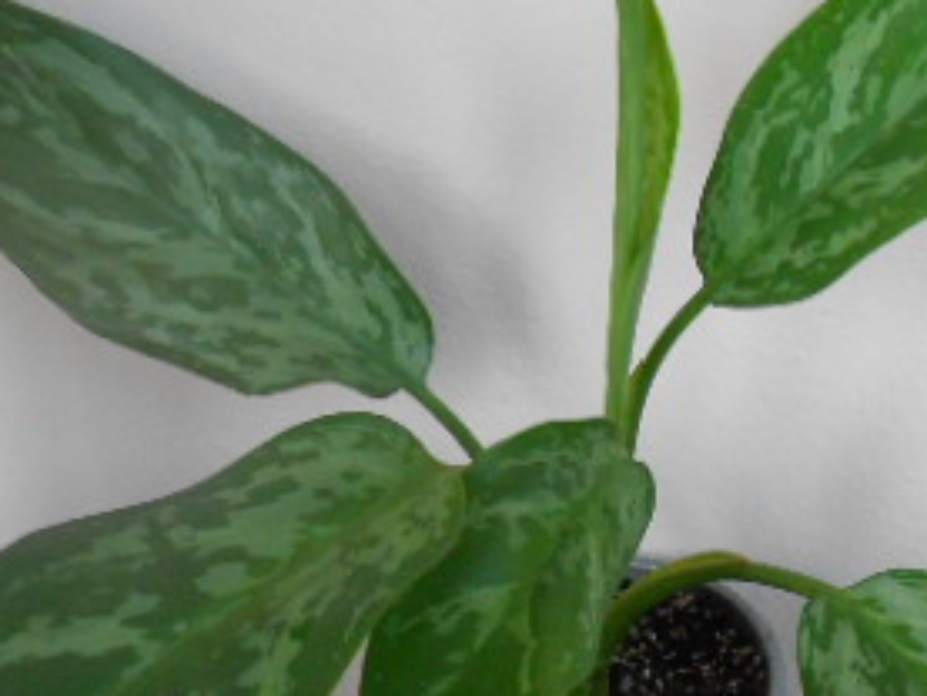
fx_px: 1795
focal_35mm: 67
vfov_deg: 21.7
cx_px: 576
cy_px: 549
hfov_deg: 28.9
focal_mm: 5.3
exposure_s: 1/30
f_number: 3.4
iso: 400
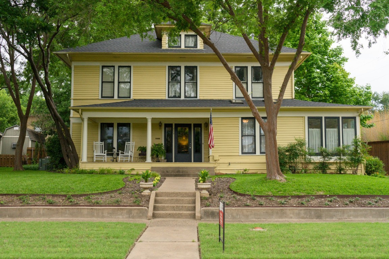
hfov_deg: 49.6
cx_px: 194
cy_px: 130
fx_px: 421
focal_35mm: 39
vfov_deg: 34.2
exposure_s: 1/2500
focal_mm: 39
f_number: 4
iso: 1250
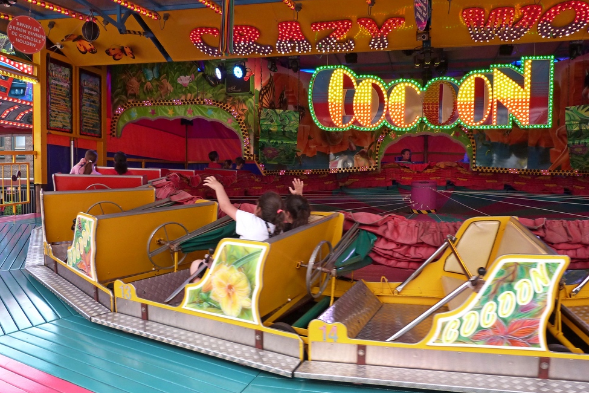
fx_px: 524
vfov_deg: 41.1
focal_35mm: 32
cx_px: 294
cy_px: 219
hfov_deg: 58.7
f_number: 3.2
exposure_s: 1/250
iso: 250
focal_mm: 5.2
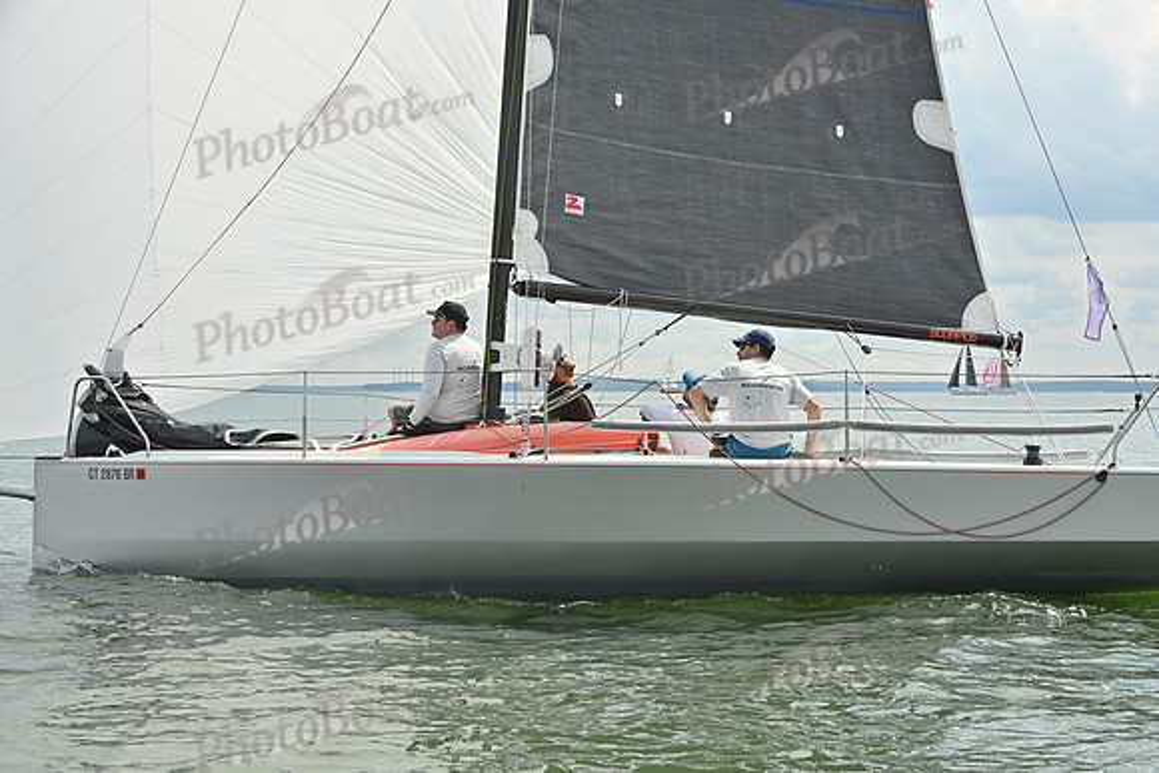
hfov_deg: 28.8
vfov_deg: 19.5
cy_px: 386
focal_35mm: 70
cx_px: 580
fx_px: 2254
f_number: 7.1
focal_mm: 70
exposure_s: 1/1250
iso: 320
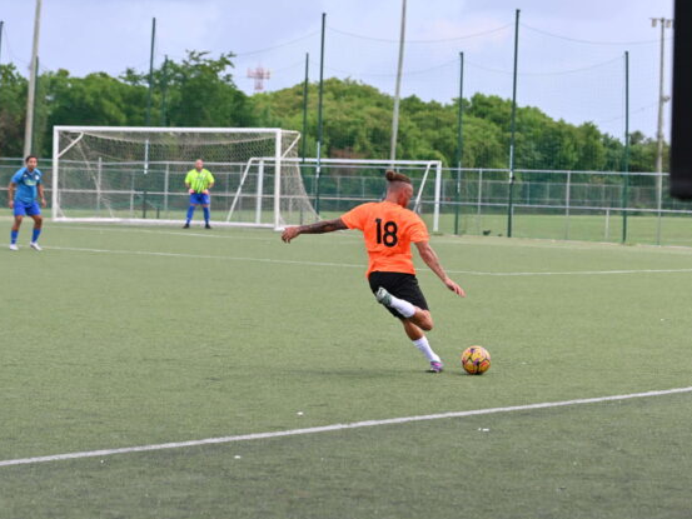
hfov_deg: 17.1
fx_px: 2299
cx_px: 364
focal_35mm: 115
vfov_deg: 12.9
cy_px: 260
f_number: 3.2
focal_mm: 70
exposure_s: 1/4000
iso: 1600
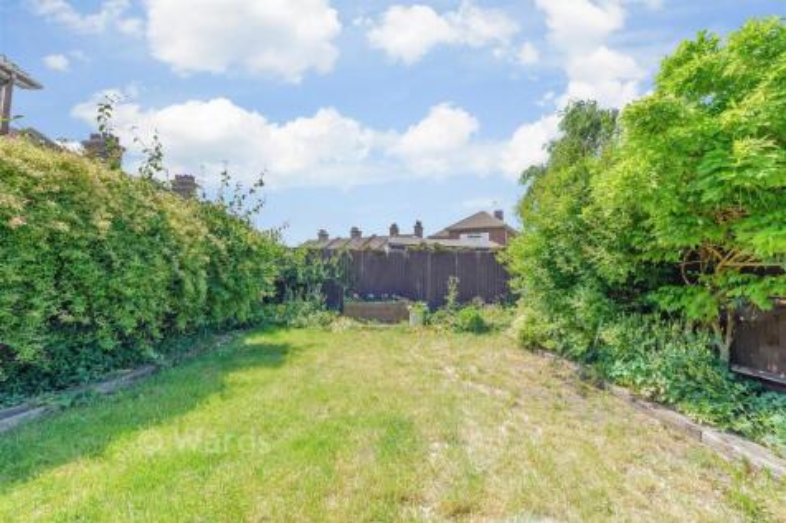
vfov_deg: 81.2
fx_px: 306
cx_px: 393
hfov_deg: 104.3
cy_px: 262
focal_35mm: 14
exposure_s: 1/80
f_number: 8
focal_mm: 14
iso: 100
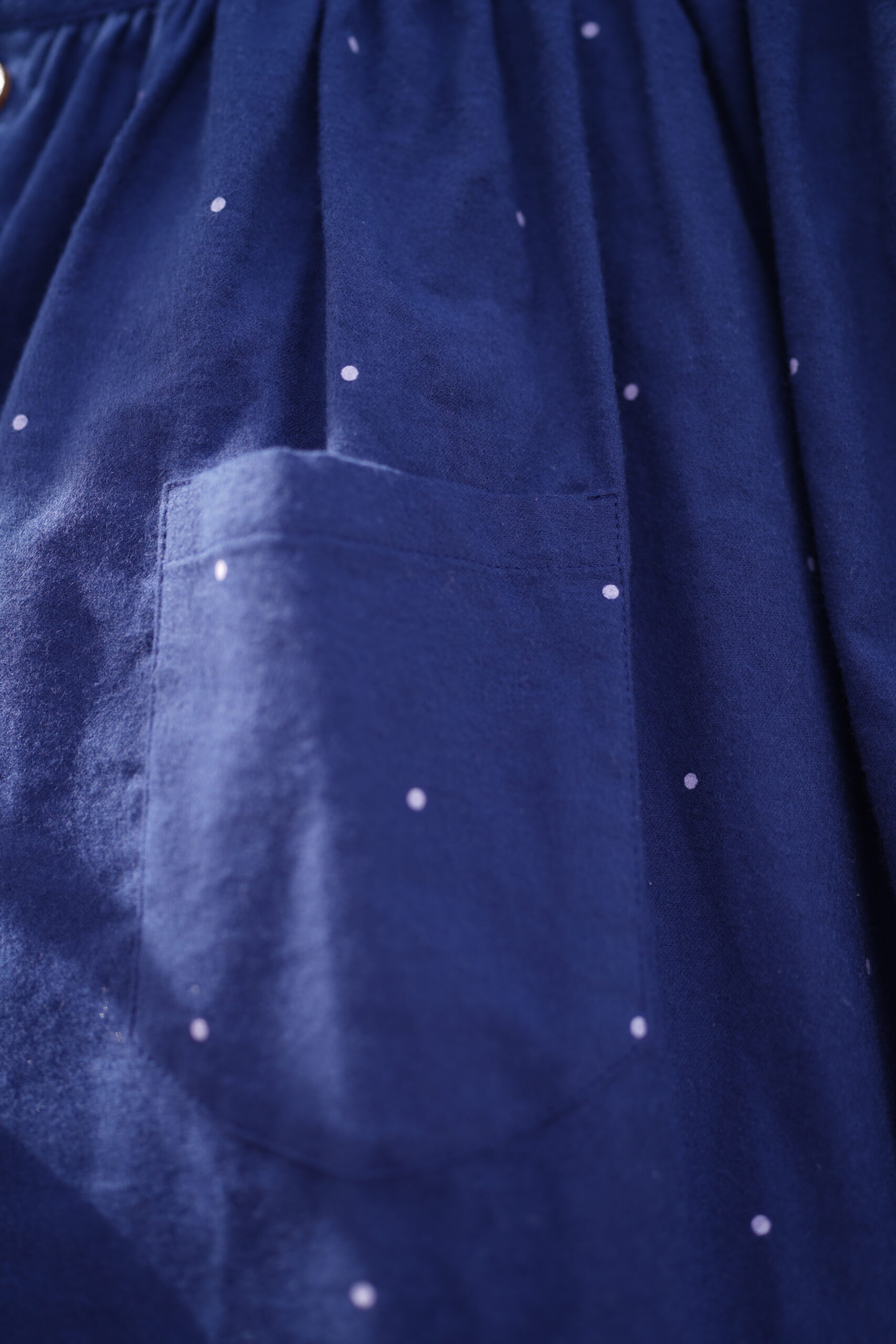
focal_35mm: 35
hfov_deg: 37.9
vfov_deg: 54.4
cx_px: 448
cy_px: 672
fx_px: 1306
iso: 80
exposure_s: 1/640
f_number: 1.6
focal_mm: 35
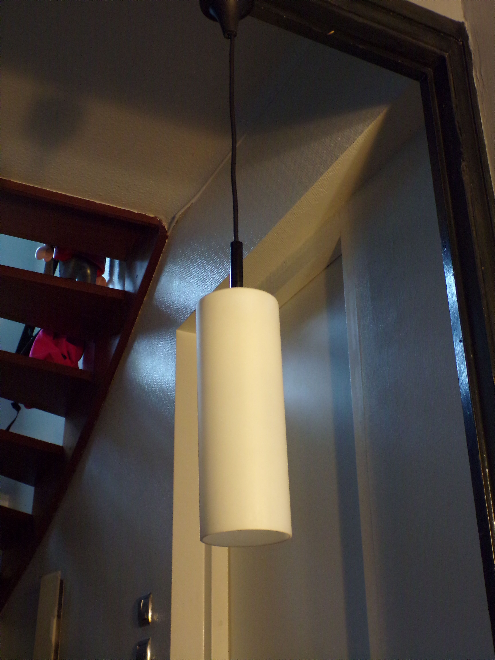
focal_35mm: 42
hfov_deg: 34.3
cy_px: 330
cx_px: 248
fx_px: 801
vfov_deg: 44.8
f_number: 3.4
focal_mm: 7.6
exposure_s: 1/15
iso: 400
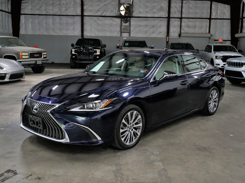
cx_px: 122
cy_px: 92
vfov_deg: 37.7
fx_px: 269
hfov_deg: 49.0
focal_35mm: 38
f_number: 2.8
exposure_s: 1/60
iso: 800
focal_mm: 19
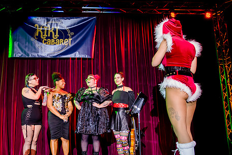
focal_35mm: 37
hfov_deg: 51.4
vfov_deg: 35.9
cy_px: 77
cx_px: 89
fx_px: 238
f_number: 2.8
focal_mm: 24
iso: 4000
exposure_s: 1/80
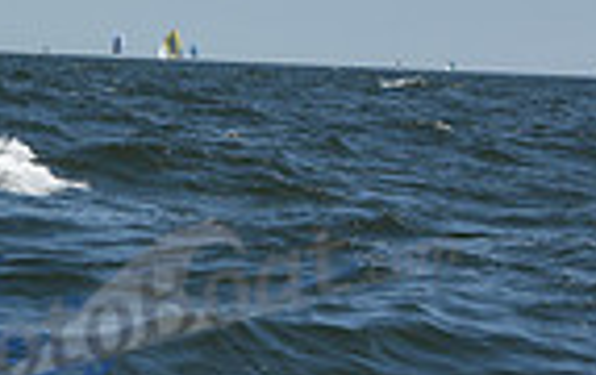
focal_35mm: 289
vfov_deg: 4.5
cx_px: -342
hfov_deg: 7.1
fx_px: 4703
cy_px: -273
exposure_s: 1/1250
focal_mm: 70
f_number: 8
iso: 250
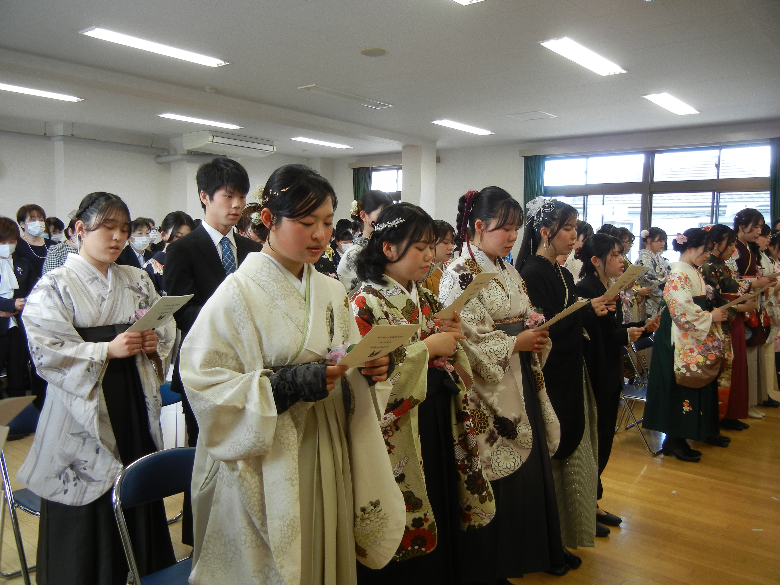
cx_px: 390
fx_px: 676
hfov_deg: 60.0
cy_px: 292
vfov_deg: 46.8
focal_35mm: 30
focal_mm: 5.4
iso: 160
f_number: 3.5
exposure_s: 1/40
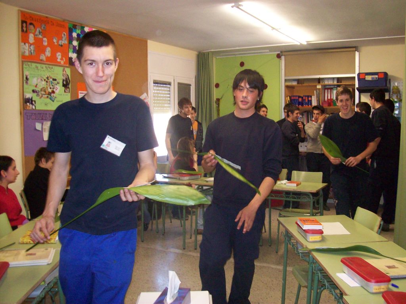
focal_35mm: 36
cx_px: 203
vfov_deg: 39.7
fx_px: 422
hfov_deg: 51.4
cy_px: 152
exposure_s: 1/64
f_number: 2.7
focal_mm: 6
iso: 200
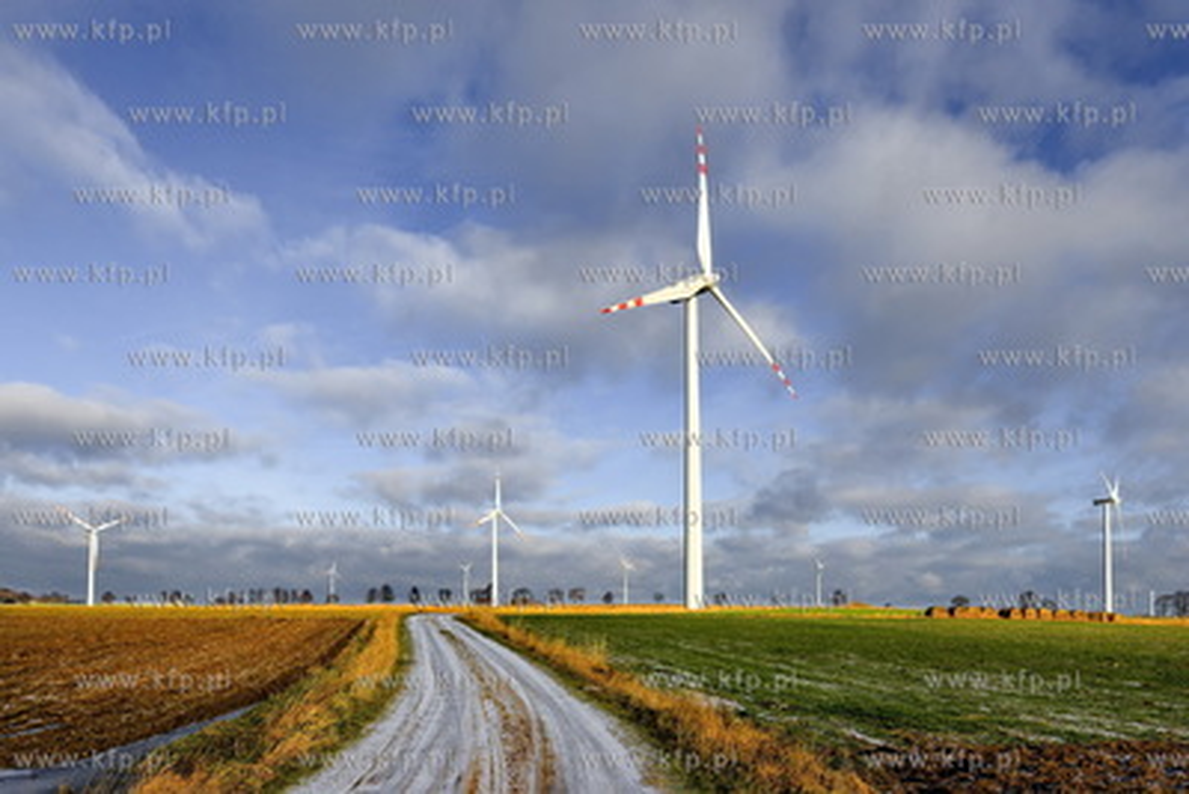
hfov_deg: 73.7
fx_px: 793
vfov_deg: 53.2
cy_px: 397
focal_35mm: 24
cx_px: 594
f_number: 9
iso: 500
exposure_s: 1/1600
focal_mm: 24
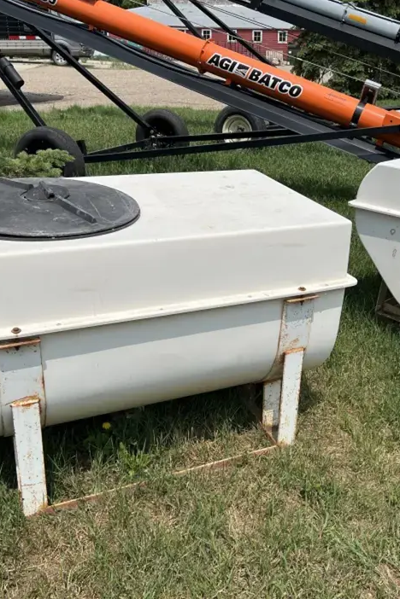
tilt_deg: -22.5
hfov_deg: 35.6
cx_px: 262
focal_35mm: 37
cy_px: 294
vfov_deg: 51.9
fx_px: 617
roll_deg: -0.6
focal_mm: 5.7
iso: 50
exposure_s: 1/8000
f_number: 1.5
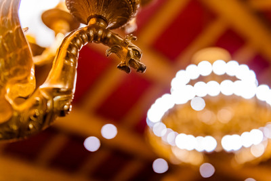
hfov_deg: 45.8
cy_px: 85
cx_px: 149
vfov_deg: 31.5
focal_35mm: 43
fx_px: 320
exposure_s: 1/125
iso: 2500
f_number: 2.8
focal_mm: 38
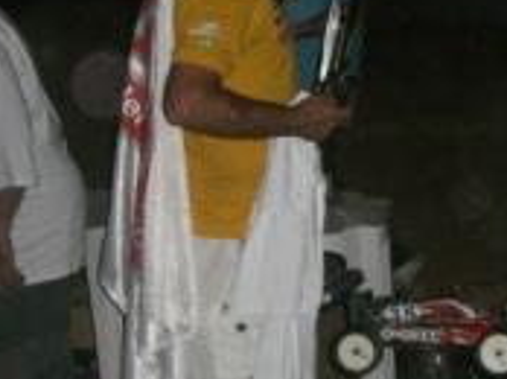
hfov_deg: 13.9
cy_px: 76
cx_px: 393
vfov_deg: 10.4
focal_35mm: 142
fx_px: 2077
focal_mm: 9
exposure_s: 1/60
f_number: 3.3
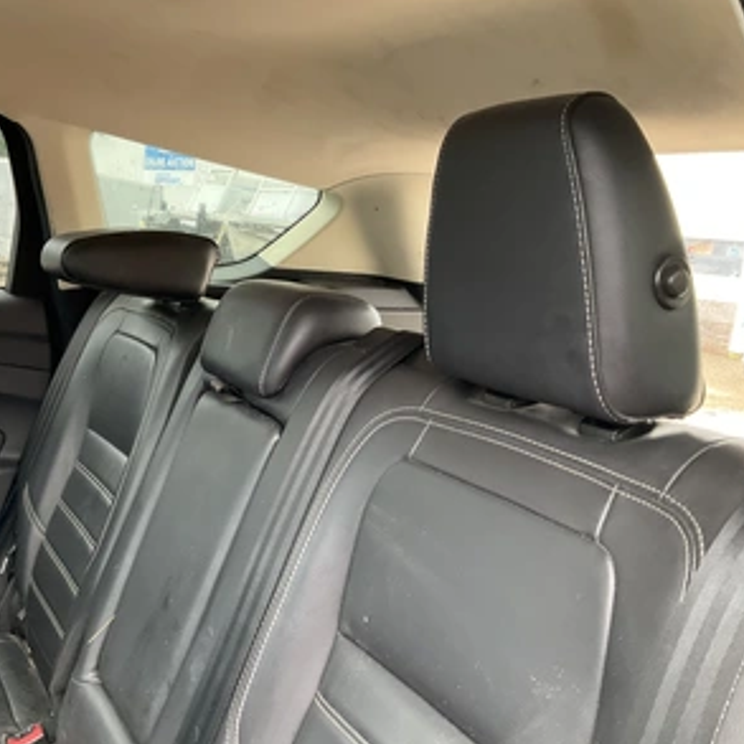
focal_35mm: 35
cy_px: 378
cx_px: 272
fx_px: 851
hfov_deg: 46.7
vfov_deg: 47.2
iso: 125
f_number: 1.8
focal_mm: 3
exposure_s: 1/60
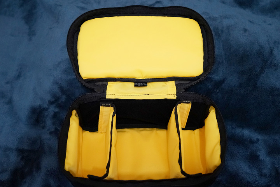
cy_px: 94
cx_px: 140
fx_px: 272
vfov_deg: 37.9
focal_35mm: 35
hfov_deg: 54.4
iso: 3200
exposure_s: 1/80
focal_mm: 35
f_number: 3.5
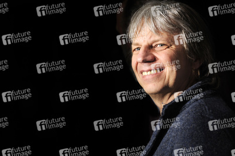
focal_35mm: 220
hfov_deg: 9.4
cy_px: 81
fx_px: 1435
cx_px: 116
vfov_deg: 6.2
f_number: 7.1
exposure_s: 1/200
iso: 200
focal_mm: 200
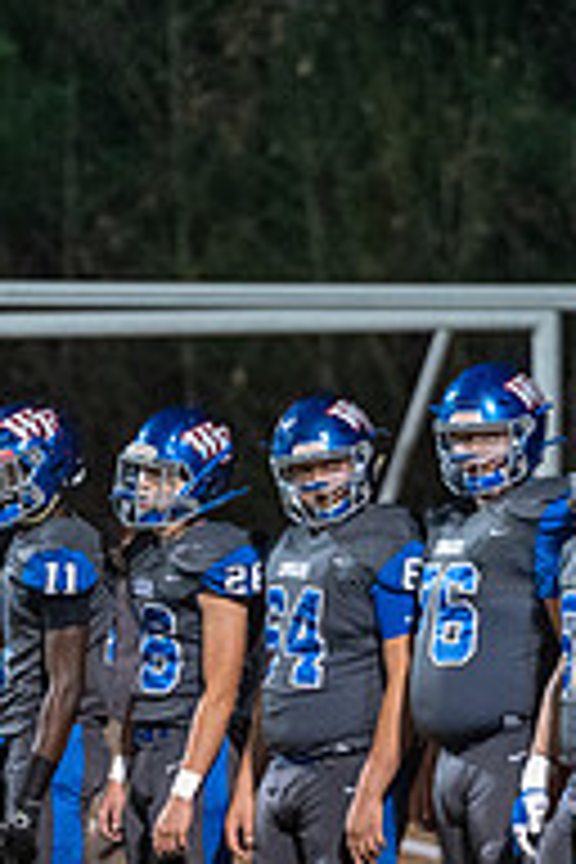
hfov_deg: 2.3
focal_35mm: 604
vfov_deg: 3.4
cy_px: 682
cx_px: 148
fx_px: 14495
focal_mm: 200
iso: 6400
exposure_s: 1/320
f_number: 3.2
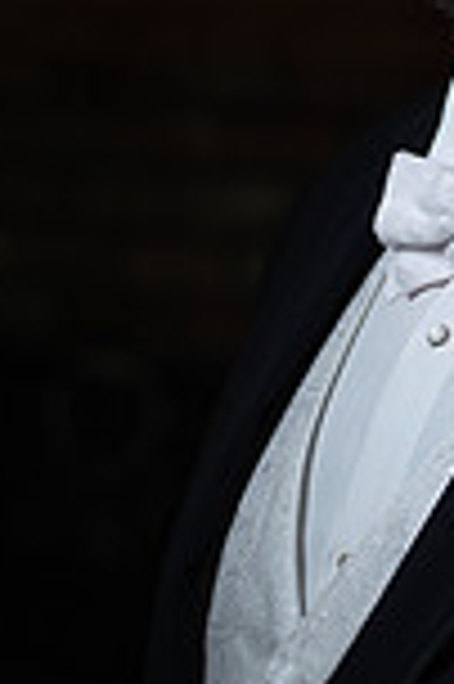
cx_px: 533
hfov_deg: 7.6
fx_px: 3375
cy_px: 216
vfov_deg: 11.5
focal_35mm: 178
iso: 1000
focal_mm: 60
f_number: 2.8
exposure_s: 1/400
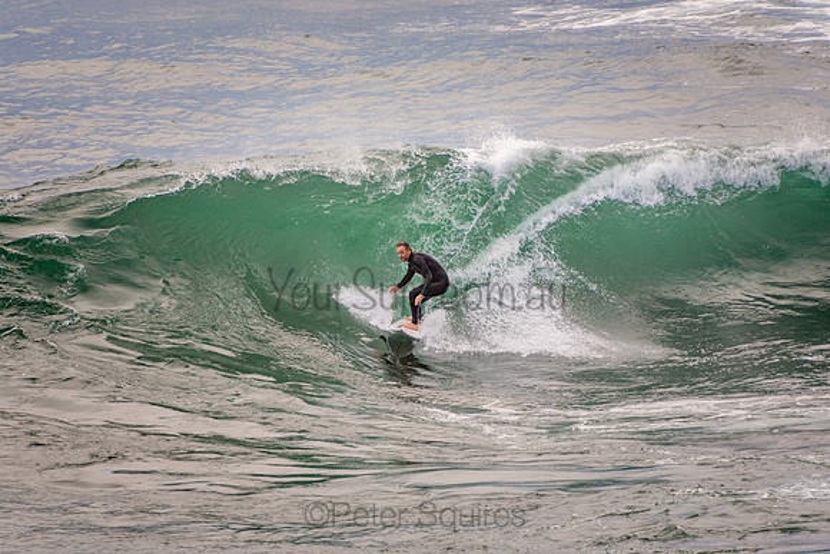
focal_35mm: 600
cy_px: 277
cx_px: 415
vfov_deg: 2.3
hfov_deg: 3.4
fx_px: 13836
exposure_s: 1/800
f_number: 5.6
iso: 450
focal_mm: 400
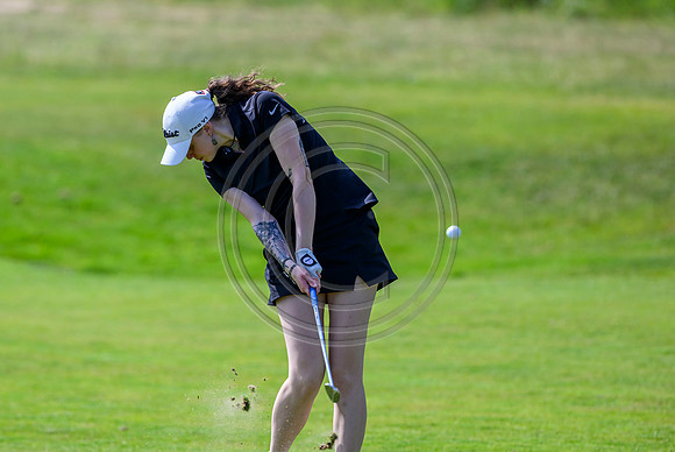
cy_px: 161
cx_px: 238
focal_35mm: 517
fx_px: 9702
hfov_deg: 4.0
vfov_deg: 2.7
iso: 500
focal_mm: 400
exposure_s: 1/3200
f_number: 4
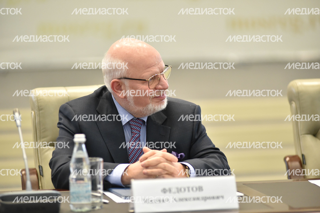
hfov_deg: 12.1
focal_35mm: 170
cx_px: 160
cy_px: 106
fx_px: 1510
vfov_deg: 8.1
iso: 5000
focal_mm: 170
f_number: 2.8
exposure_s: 1/500
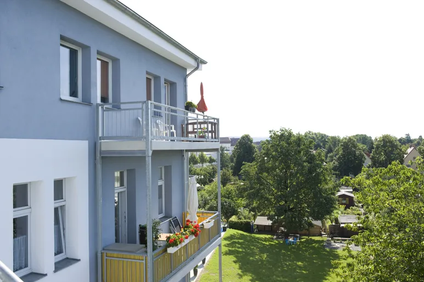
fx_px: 377
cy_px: 141
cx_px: 212
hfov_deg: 58.7
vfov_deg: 41.1
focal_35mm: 32
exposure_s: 1/320
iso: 200
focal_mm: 32
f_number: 7.1
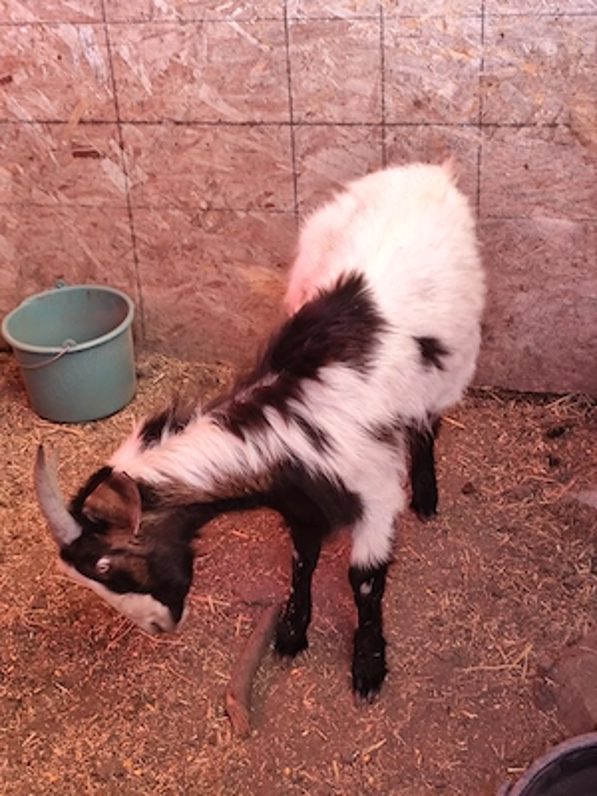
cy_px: 398
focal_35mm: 46
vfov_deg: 41.2
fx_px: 1058
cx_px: 298
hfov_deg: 31.5
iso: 250
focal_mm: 6.14
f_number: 1.65
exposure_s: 1/50
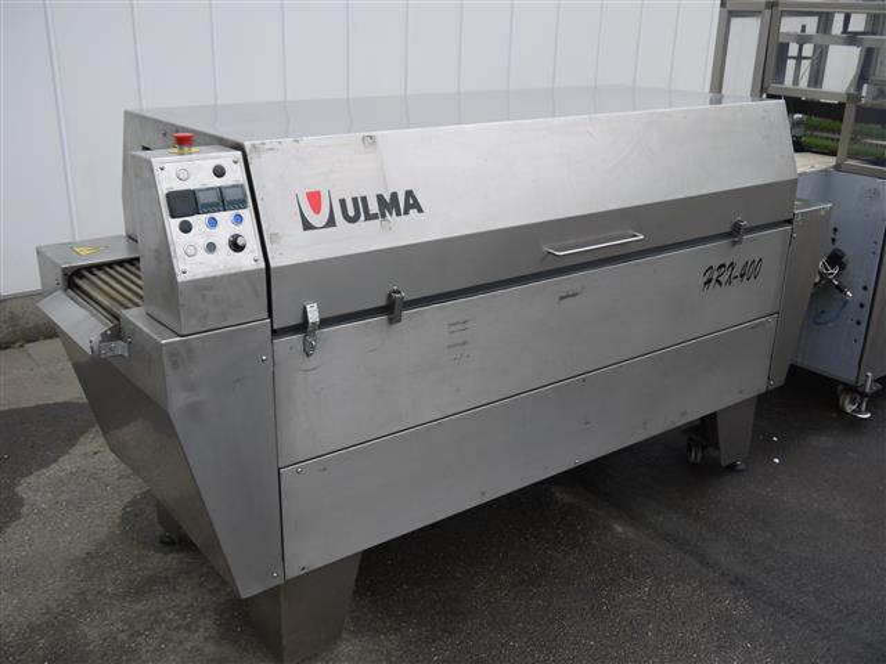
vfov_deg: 39.7
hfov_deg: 51.4
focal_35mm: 36
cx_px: 443
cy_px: 332
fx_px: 921
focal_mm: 18
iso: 100
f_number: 4.5
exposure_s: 1/125
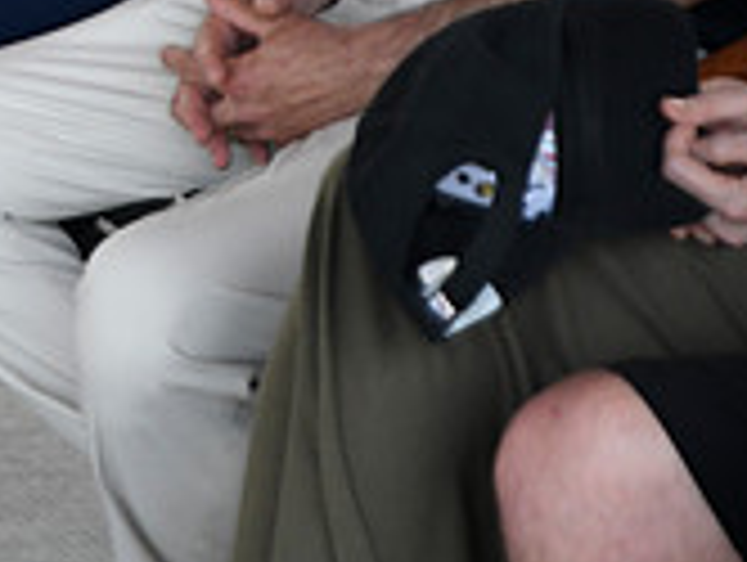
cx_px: -436
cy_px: -223
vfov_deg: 6.8
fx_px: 4711
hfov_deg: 8.8
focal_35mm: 218
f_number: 2.8
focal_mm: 65
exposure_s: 1/5000
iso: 1600
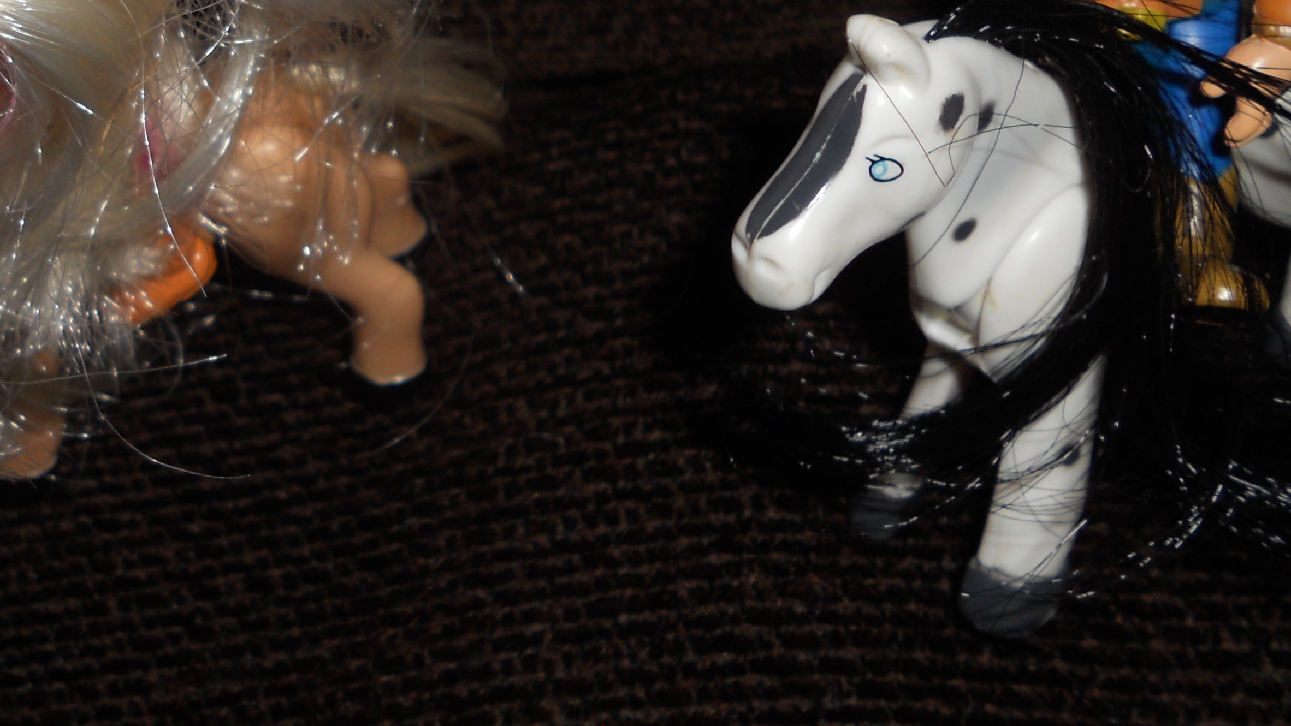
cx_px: 242
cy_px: 115
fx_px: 2020
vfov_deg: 20.1
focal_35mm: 59
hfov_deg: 34.3
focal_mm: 5.8
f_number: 8.8
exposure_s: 1/25
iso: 80
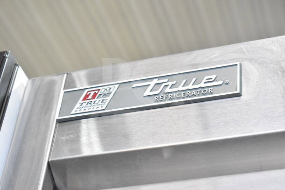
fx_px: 653
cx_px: 142
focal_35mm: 82
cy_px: 95
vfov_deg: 16.6
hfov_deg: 24.6
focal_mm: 55
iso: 3600
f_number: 5.6
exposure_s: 1/100
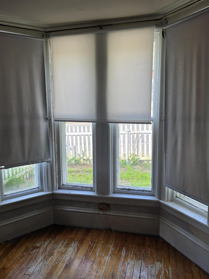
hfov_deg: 51.4
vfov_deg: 65.3
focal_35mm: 27
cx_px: 105
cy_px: 131
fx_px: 217
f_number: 1.4
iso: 25
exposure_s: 1/359
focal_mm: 6.5
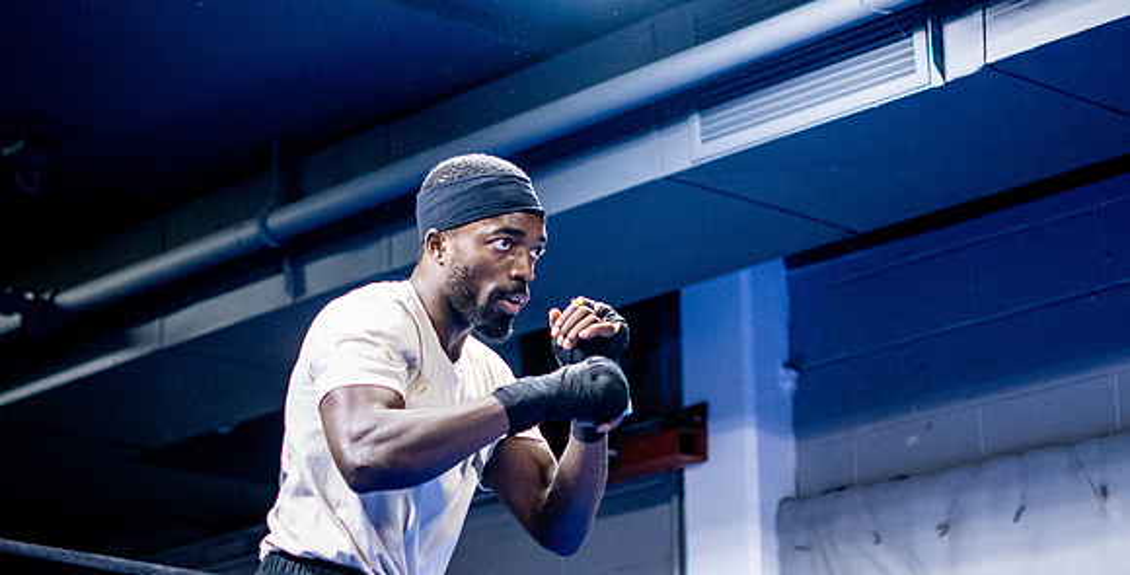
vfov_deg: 11.3
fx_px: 2894
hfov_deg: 22.1
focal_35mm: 99
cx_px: 484
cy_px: 112
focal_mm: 50
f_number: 1.8
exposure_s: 1/500
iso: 3200
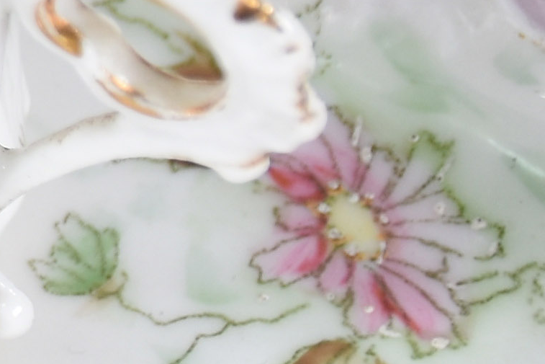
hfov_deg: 4.8
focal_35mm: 416
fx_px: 6298
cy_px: -442
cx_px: -1022
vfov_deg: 3.3
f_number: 5.6
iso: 160
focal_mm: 35
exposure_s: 1/50
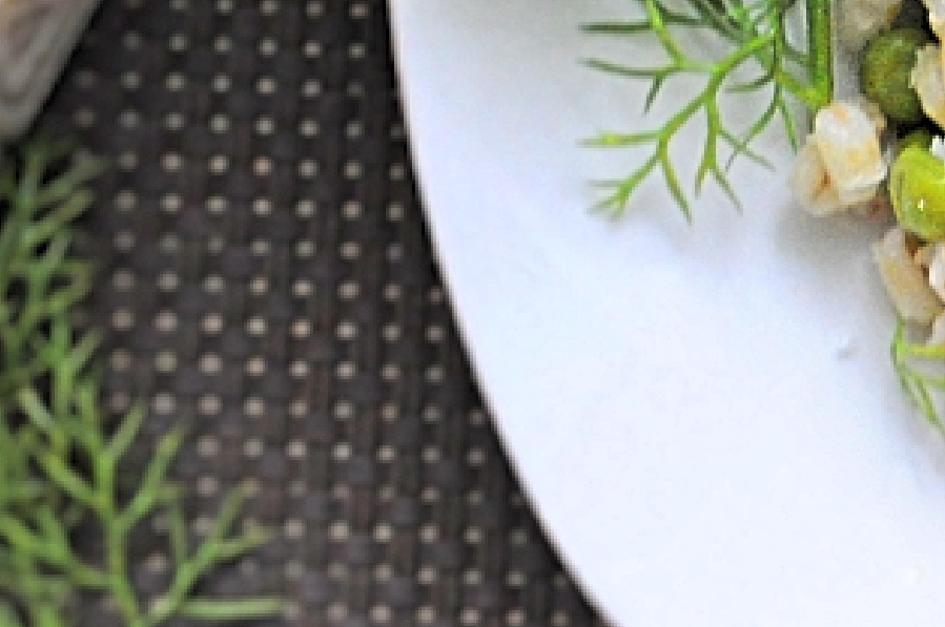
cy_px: -281
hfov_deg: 8.7
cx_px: 1506
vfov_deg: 5.9
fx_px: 6004
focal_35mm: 229
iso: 1600
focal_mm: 32
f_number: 4.8
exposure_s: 1/30
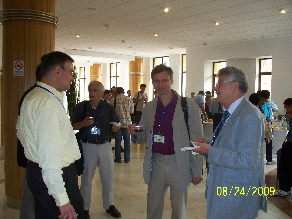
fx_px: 304
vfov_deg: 39.7
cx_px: 146
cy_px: 110
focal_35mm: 36
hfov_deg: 51.4
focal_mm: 7.54
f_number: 2.8
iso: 200
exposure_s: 1/50
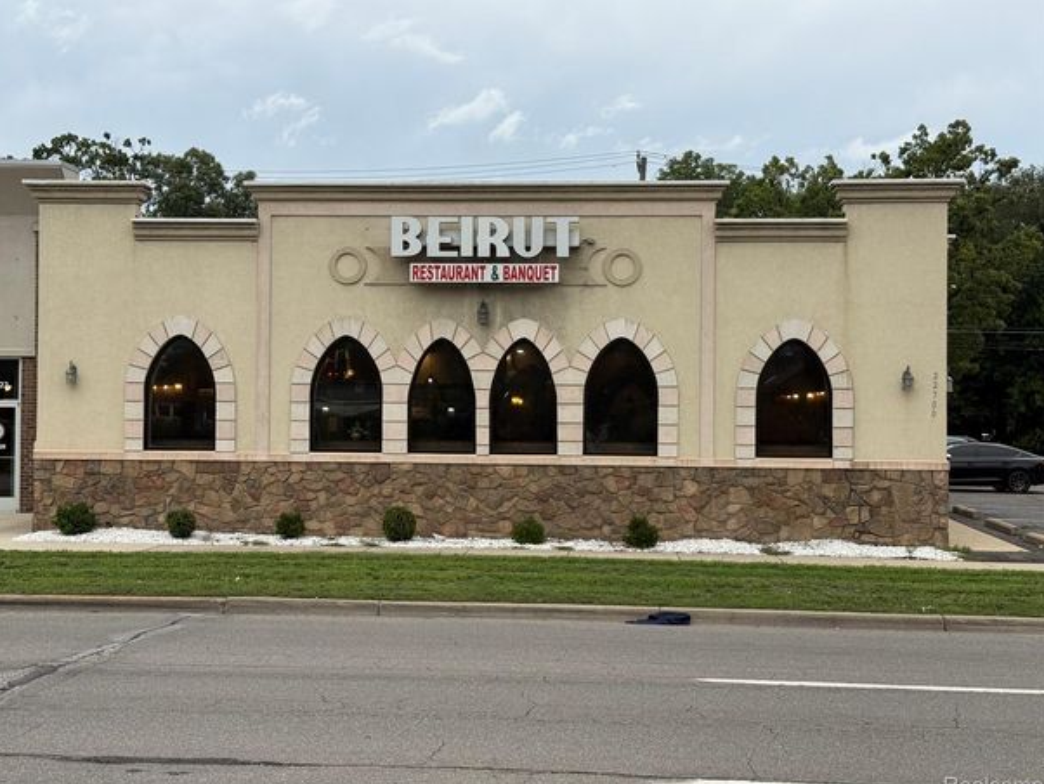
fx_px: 1539
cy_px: 385
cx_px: 496
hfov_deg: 37.5
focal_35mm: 51
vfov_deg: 28.6
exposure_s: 1/810
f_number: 1.78
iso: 64
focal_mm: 6.76
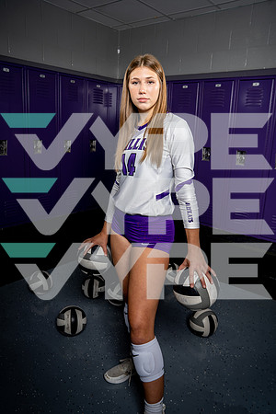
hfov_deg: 46.4
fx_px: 322
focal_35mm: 28
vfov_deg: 65.5
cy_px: 207
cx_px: 138
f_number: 4.5
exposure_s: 1/250
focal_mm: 28
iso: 200
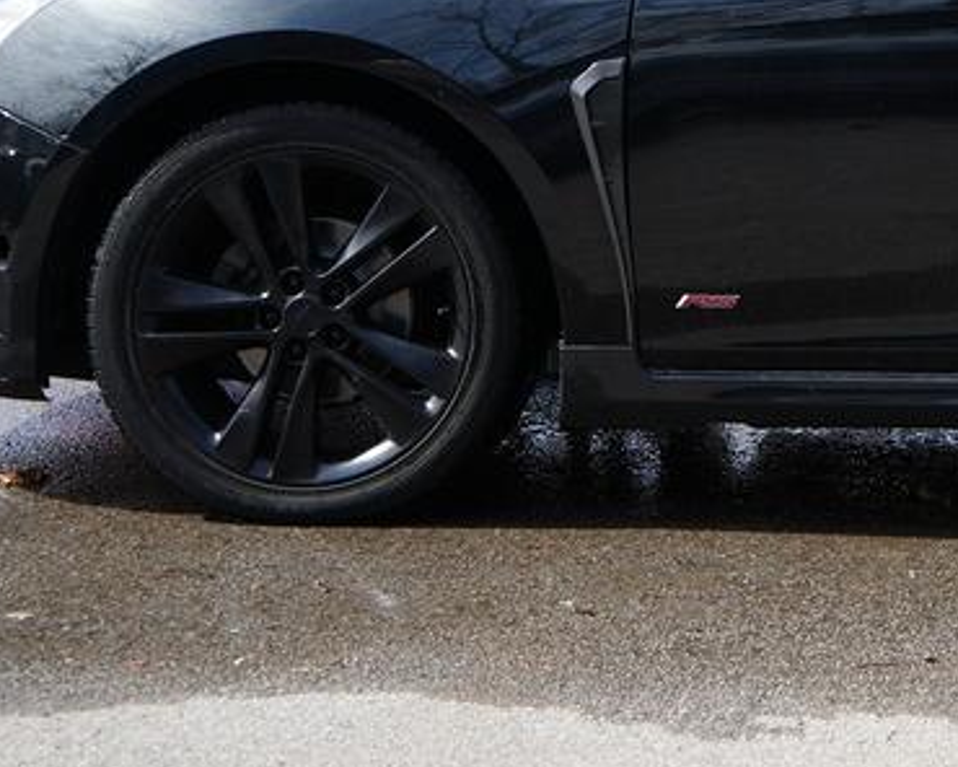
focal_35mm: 120
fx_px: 3402
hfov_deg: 15.2
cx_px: 1261
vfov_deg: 12.6
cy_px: -57
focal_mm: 37
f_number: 5
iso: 100
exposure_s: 1/320
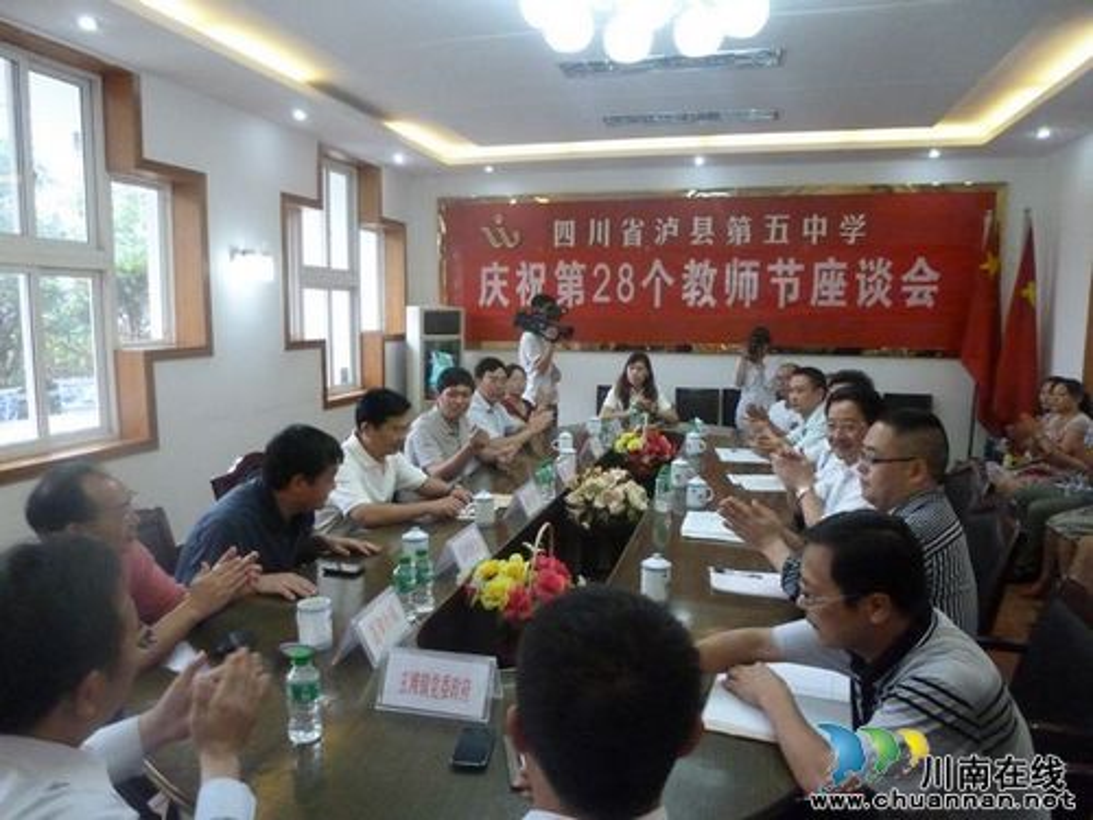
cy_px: 410
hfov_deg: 71.6
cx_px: 546
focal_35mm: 24
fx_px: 758
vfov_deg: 56.8
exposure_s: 1/125
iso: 800
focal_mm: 4.3
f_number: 3.3
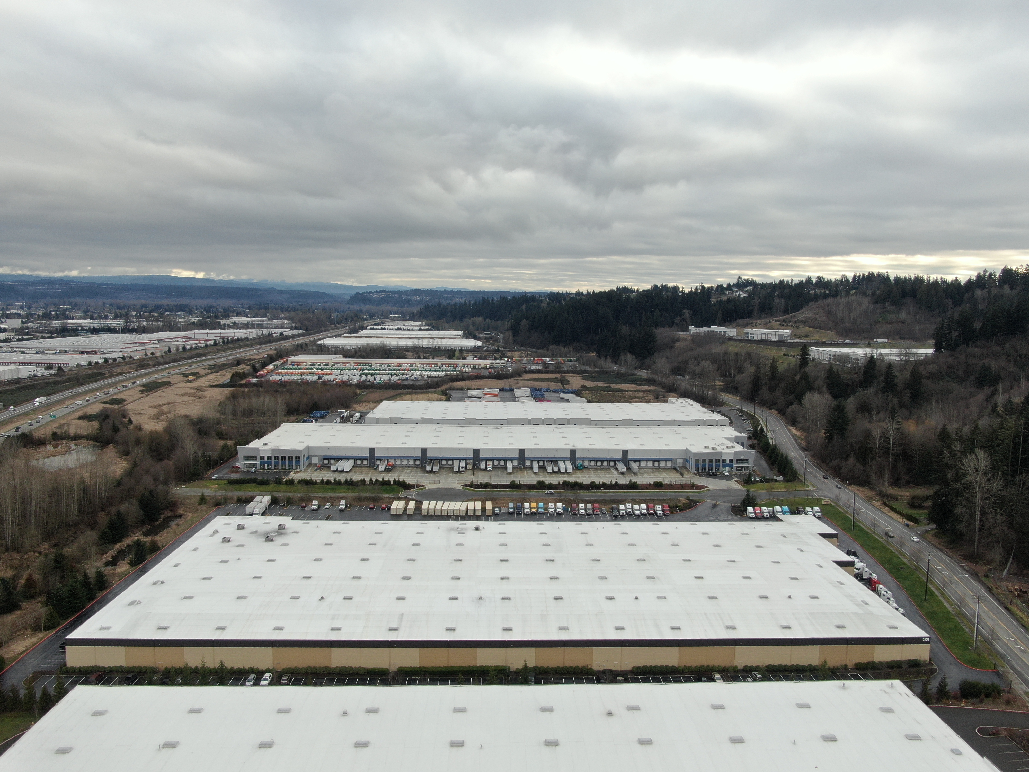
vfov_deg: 56.8
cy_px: 386
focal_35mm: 24
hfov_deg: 71.6
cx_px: 514
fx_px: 713
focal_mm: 4.39
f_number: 2.8
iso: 100
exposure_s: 1/320
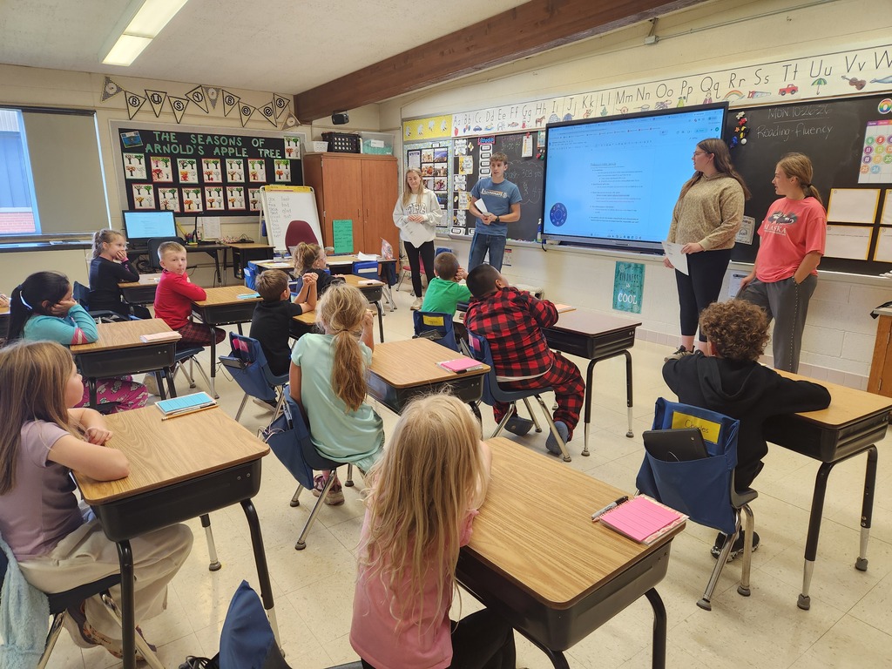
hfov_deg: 73.9
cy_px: 334
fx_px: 593
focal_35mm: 23
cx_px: 446
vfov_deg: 58.9
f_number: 1.8
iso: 200
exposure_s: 1/120
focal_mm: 5.4
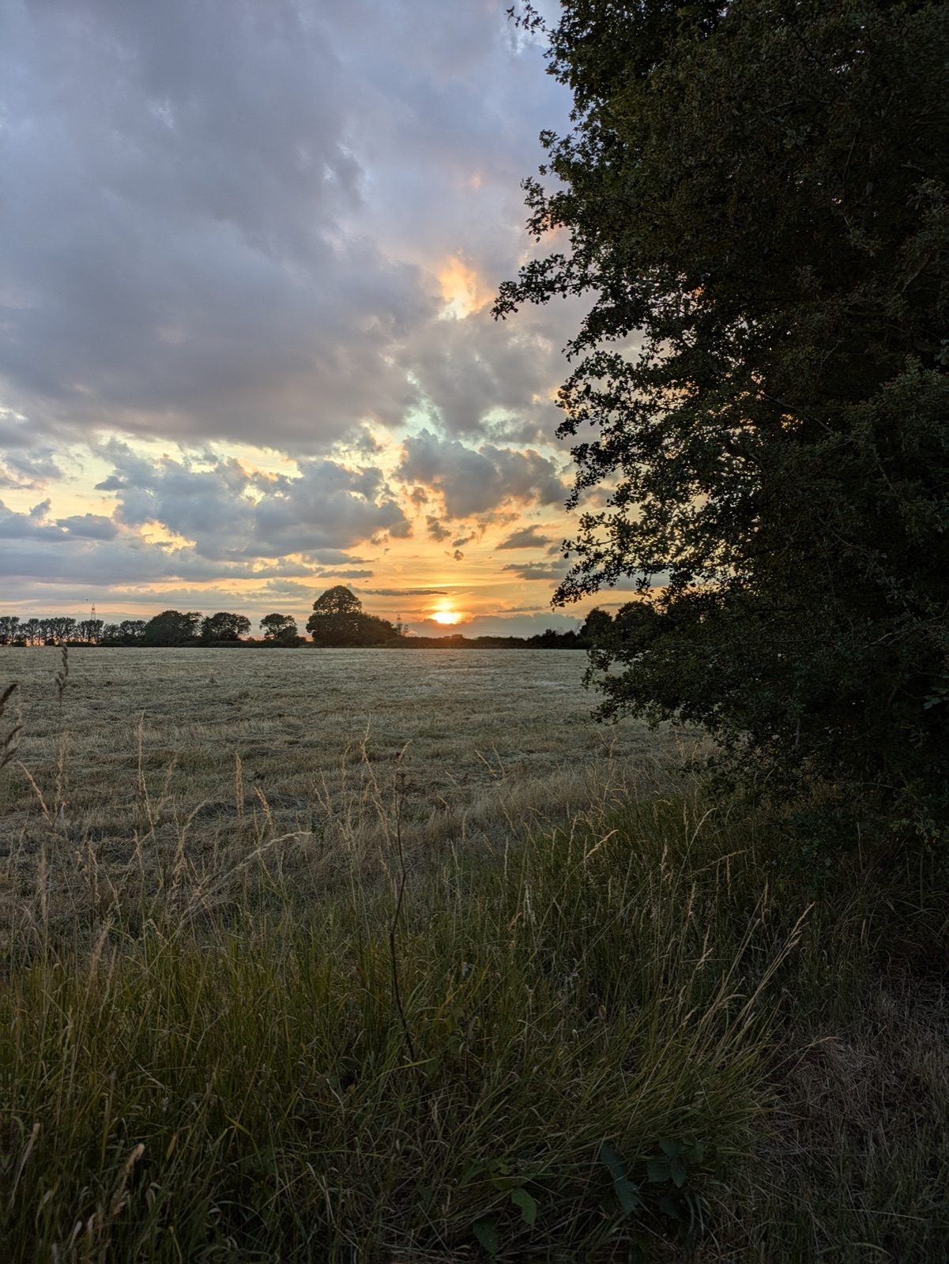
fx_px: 913
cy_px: 632
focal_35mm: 25
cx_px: 474
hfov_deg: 54.9
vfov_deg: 69.4
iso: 35
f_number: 1.89
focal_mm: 5.43
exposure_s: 1/1225
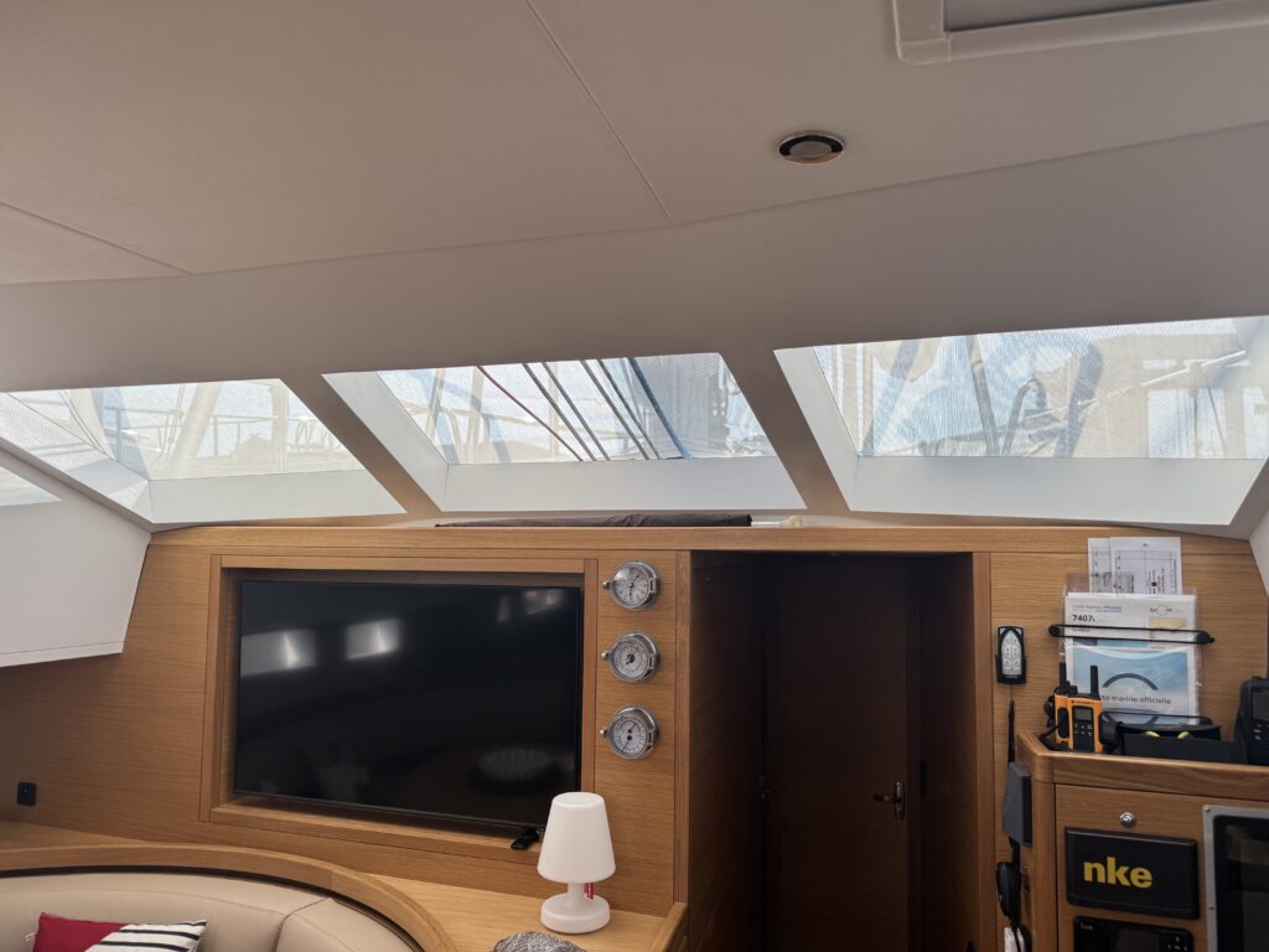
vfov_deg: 56.8
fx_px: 880
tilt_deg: +4.6
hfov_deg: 71.6
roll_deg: +0.2
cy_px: 476
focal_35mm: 24
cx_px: 634
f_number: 1.78
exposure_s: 1/275
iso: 64
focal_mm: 6.76
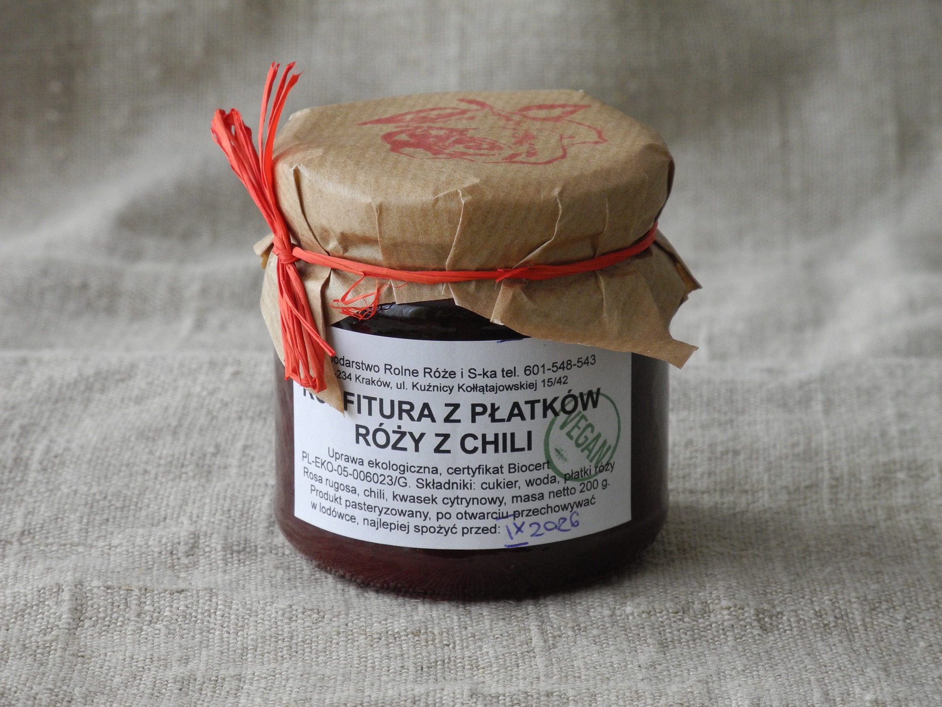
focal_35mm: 200
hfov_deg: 9.9
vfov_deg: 7.4
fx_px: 5443
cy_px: 354
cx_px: 471
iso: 399
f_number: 5.6
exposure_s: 1/30
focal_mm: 42.6
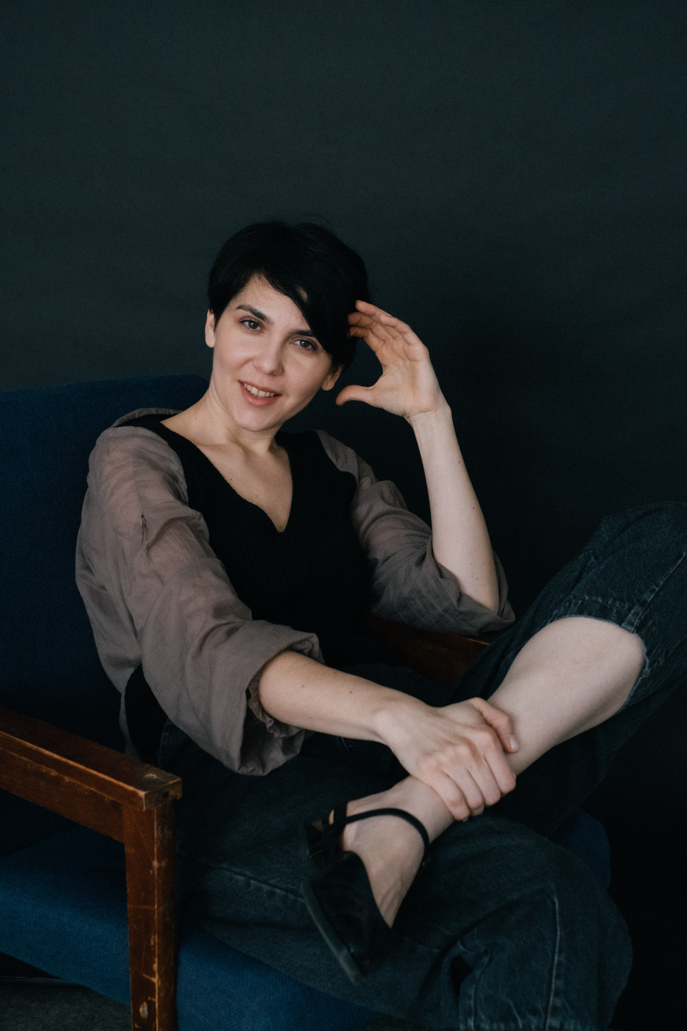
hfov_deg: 25.5
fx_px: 1517
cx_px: 344
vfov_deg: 37.5
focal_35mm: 53
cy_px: 516
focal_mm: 35
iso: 3200
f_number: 4
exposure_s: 1/125
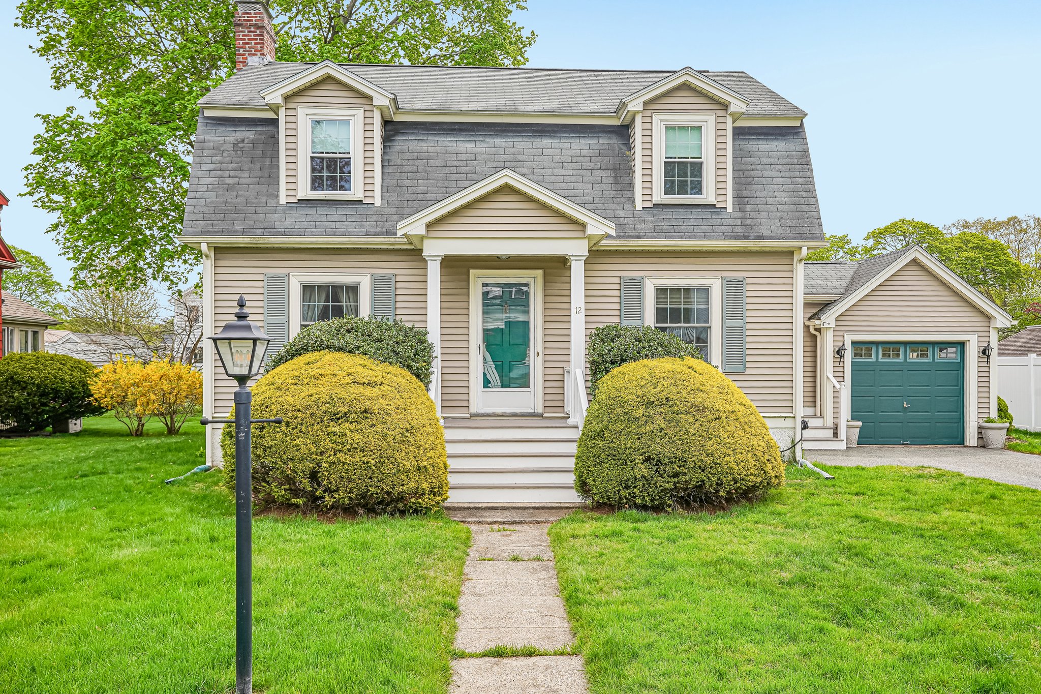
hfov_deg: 69.4
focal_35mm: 26
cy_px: 347
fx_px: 752
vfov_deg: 49.5
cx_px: 520
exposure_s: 1/100
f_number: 9
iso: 100
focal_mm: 26
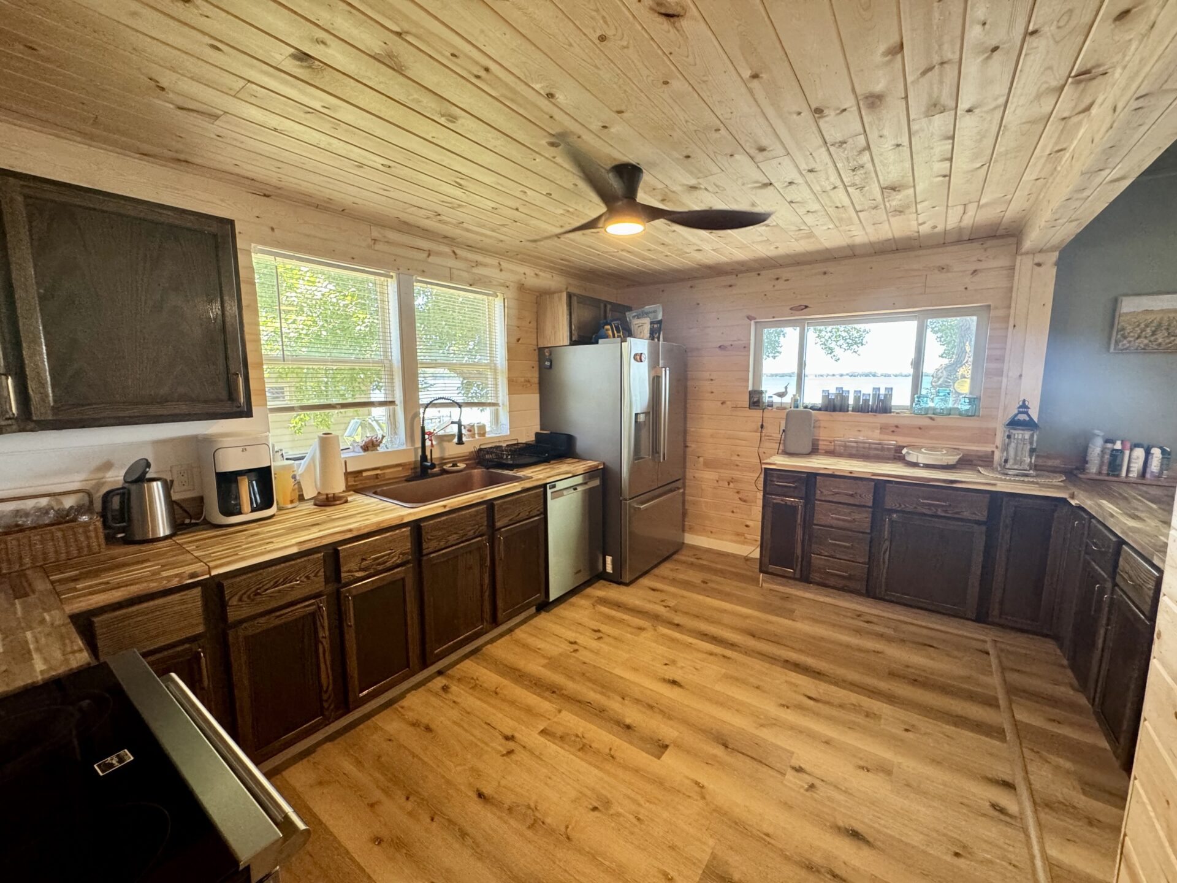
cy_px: 442
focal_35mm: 14
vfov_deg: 85.7
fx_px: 476
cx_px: 588
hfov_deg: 102.1
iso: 320
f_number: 2.2
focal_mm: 2.22
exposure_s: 1/120
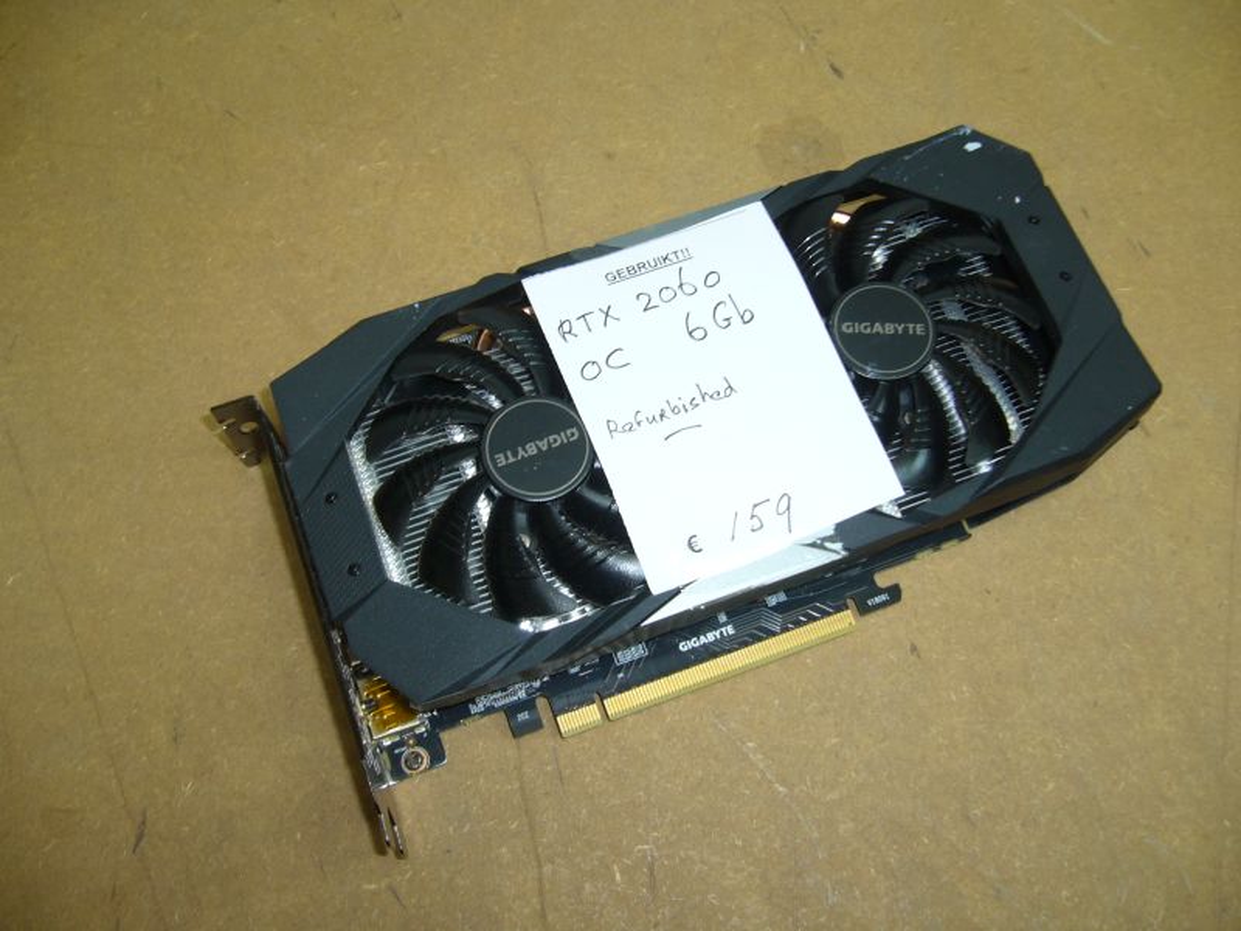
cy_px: 466
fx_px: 1255
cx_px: 620
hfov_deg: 52.6
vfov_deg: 40.7
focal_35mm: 35
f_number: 2.8
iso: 80
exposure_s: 1/30
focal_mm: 5.8
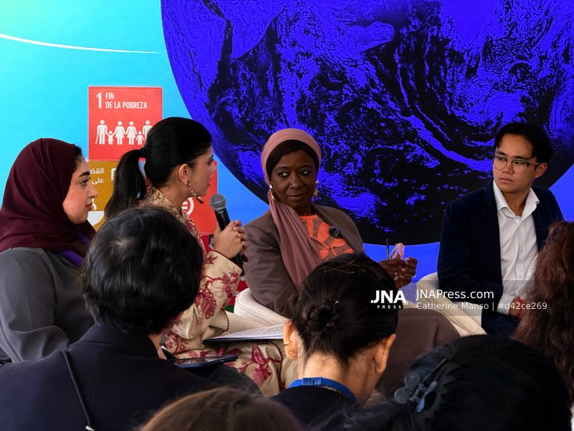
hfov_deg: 16.4
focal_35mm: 120
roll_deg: -0.1
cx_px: 287
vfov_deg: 12.3
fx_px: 1990
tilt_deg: -3.3
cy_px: 216
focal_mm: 15.66
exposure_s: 1/60
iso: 320
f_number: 2.8
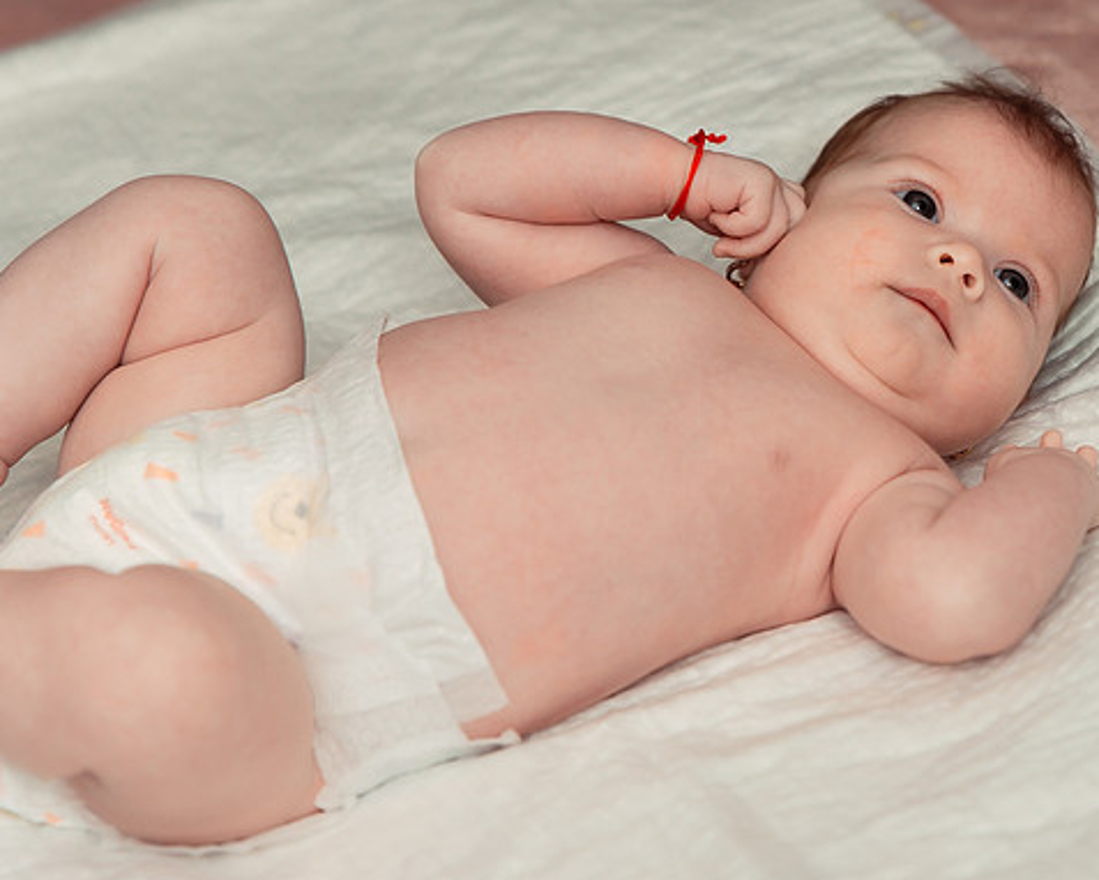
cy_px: 317
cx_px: 943
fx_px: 3807
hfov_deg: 16.3
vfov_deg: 13.2
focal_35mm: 117
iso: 500
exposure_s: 1/250
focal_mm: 70
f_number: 3.5
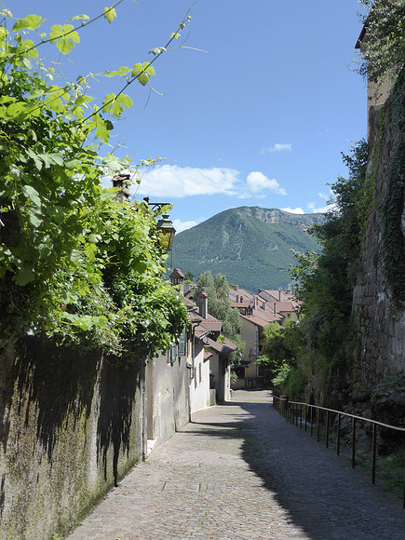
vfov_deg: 58.4
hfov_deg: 45.4
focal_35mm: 31
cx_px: 202
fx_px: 484
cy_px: 270
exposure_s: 1/800
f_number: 4.5
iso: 200
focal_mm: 5.4
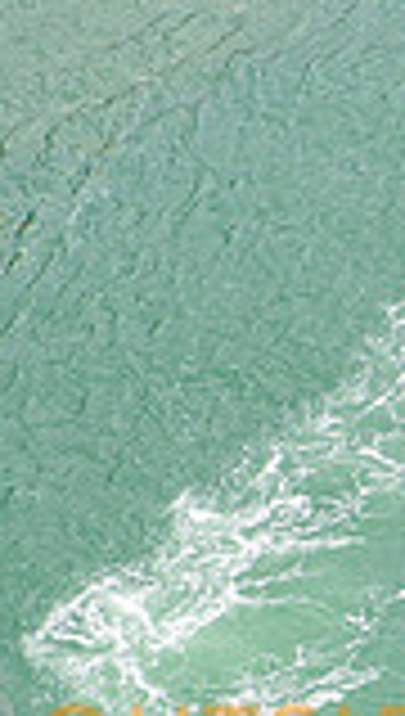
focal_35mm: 311
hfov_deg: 3.9
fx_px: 5909
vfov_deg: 6.9
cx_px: 599
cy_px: 721
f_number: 4
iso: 250
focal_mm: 70
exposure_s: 1/640
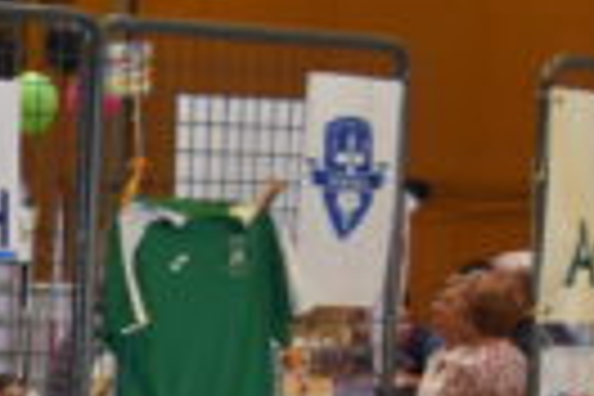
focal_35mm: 217
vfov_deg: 6.2
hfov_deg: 8.8
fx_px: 3580
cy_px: 626
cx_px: -729
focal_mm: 32
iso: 800
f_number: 4.5
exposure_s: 1/80
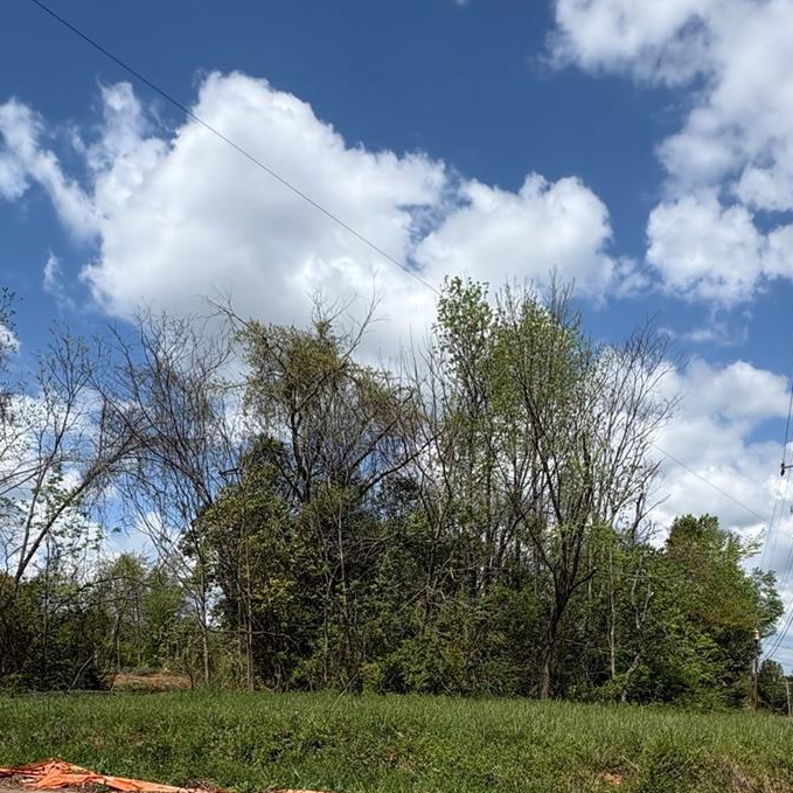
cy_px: 669
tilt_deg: +2.6
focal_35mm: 28
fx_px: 726
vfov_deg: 52.4
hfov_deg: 56.8
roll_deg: +0.6
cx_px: 480
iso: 50
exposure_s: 1/2342
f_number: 2.2
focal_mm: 2.22
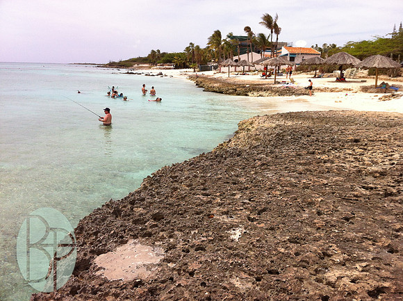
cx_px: 202
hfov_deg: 52.7
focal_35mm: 35
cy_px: 150
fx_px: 407
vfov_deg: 40.6
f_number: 2.8
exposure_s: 1/2320
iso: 80
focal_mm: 3.85
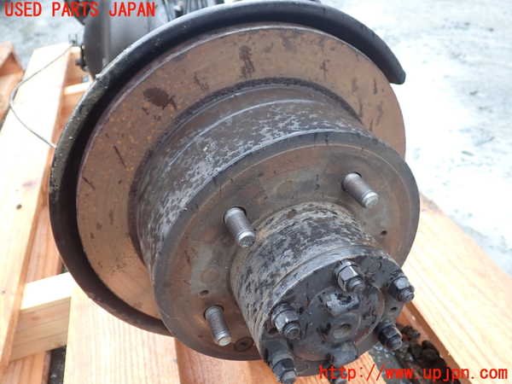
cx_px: 256
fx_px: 444
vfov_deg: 46.8
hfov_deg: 60.0
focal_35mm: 30
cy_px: 192
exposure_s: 1/60
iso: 100
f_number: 2.3
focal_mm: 5.4
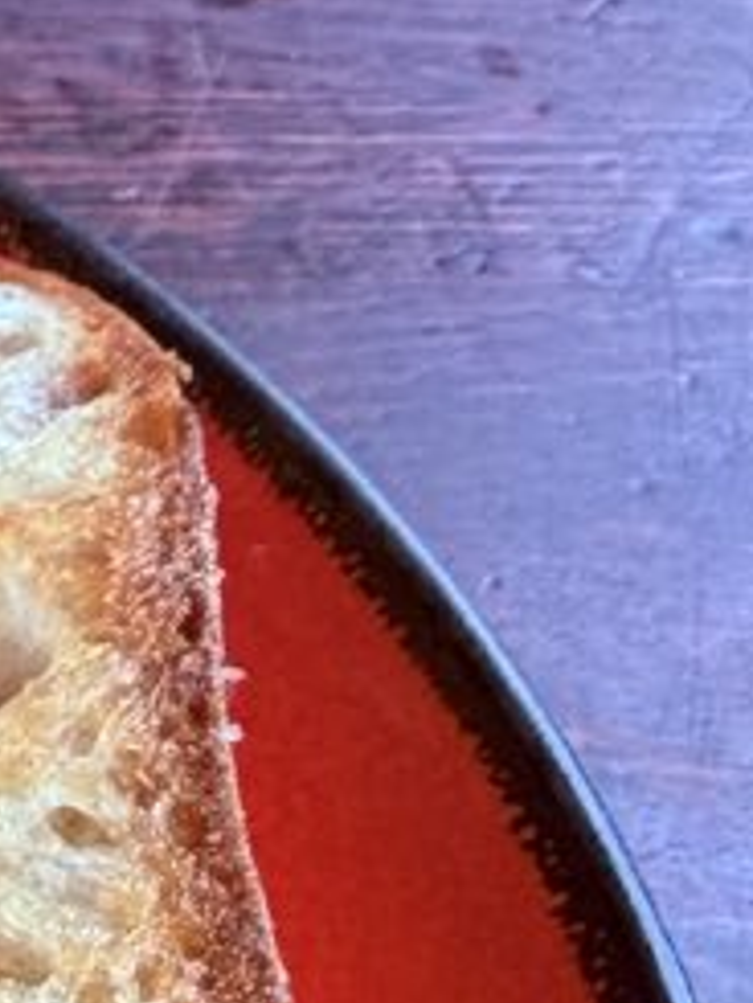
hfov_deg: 9.1
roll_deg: +1.9
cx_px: -1391
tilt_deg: -43.2
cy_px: 1052
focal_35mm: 137
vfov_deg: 14.1
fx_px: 3970
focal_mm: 2.22
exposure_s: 1/120
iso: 100
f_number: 2.2
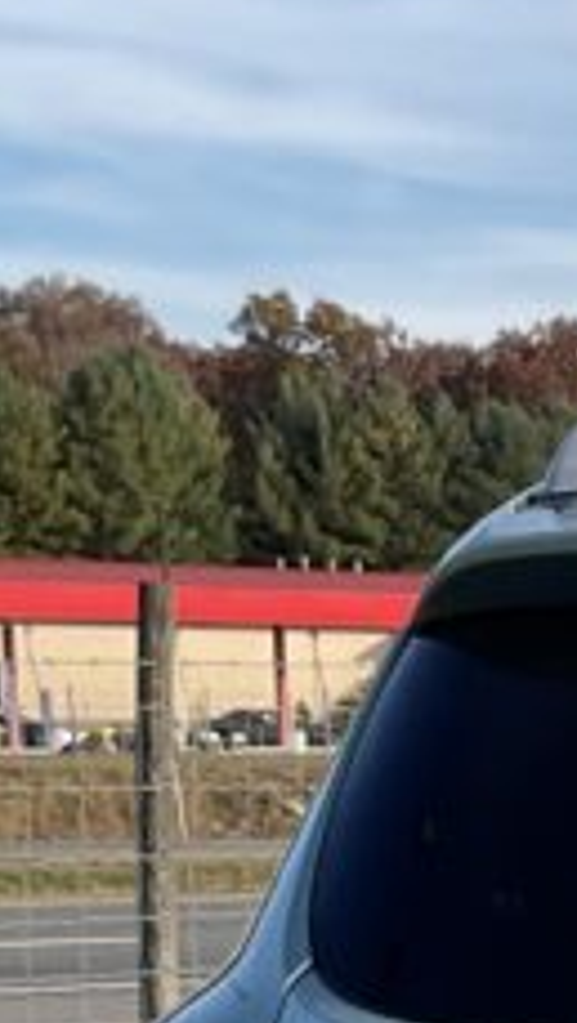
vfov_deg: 14.6
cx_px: 1208
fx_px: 3831
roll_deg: -0.1
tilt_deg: -8.4
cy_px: 1300
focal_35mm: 141
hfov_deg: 8.1
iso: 16
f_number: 1.8
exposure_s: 1/944
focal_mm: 3
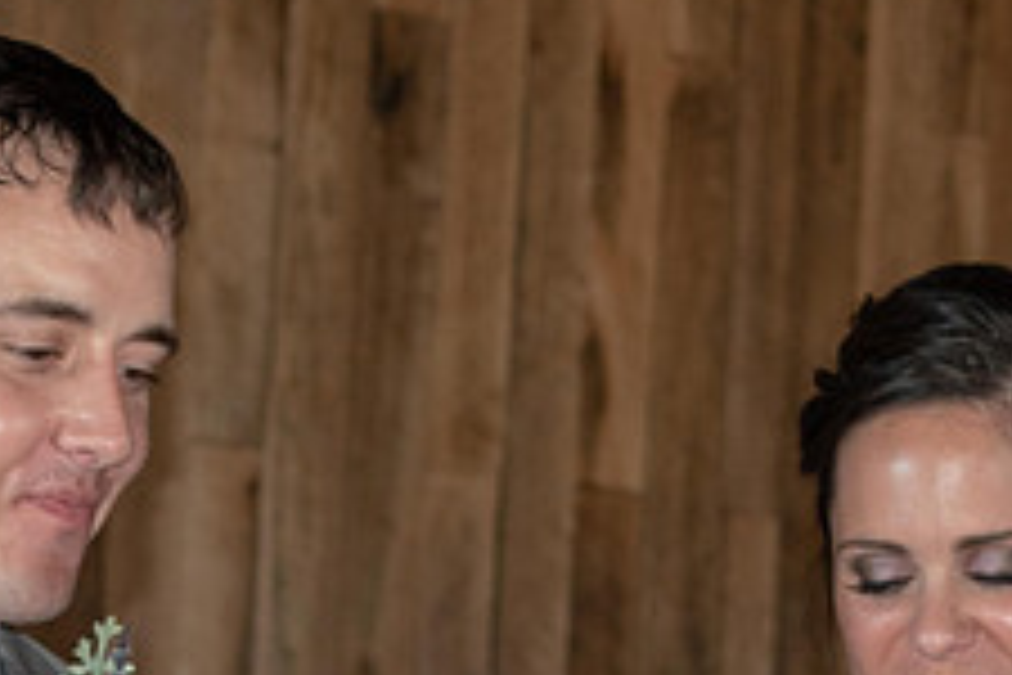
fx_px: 5650
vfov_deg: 6.8
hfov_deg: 10.2
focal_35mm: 201
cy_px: 839
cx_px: 414
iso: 800
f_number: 5.6
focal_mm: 52
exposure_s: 1/80
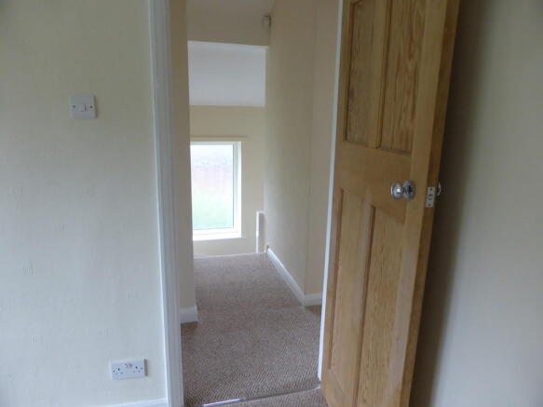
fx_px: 376
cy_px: 204
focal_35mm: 24
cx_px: 272
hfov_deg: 71.6
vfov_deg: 56.8
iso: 250
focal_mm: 4.3
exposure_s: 1/60
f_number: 3.3
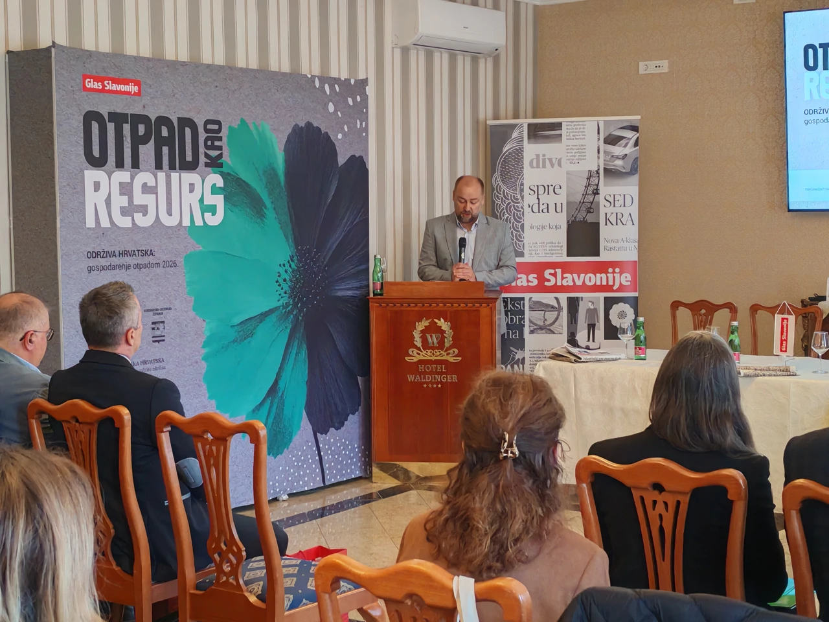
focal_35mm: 61
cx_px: 414
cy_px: 311
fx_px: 1461
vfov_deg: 24.0
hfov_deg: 31.7
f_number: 1.95
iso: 500
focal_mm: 5.52
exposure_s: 1/50
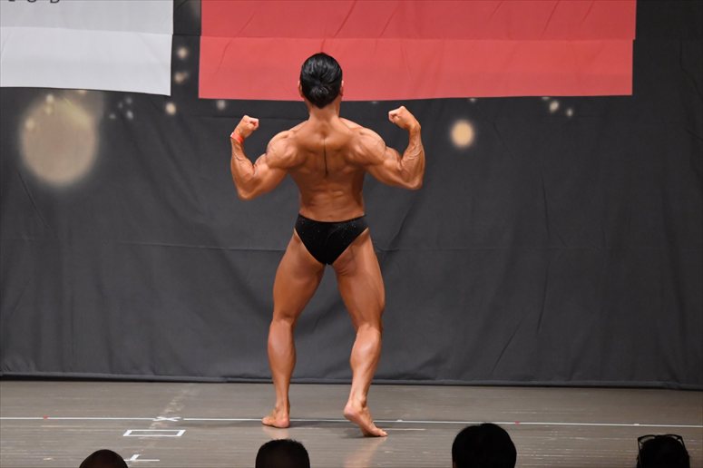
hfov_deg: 9.5
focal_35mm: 217
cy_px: 234
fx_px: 4236
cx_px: 352
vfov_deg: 6.3
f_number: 5.6
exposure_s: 1/400
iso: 6400
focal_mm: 145
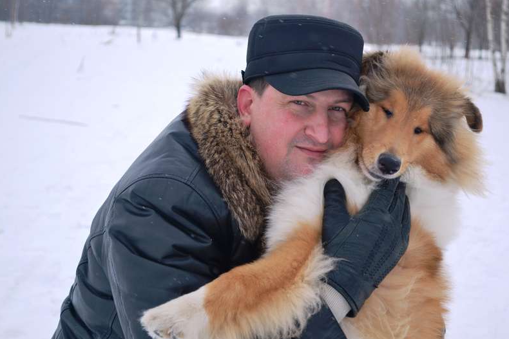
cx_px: 256
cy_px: 170
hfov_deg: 24.3
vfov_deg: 16.4
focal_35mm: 84
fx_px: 1181
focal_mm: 55
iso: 400
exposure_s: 1/640
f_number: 5.6
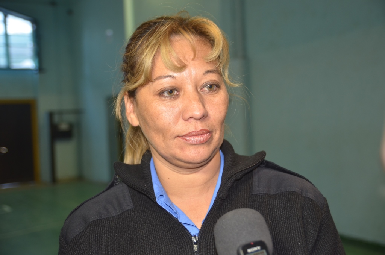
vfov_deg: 27.9
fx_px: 512
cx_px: 192
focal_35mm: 48
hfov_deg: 41.2
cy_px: 128
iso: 320
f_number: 4
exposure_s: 1/60
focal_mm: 32
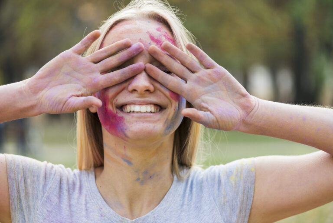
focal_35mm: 105
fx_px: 972
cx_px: 166
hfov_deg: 19.4
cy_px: 112
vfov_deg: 13.1
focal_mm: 105
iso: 500
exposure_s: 1/500
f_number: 4
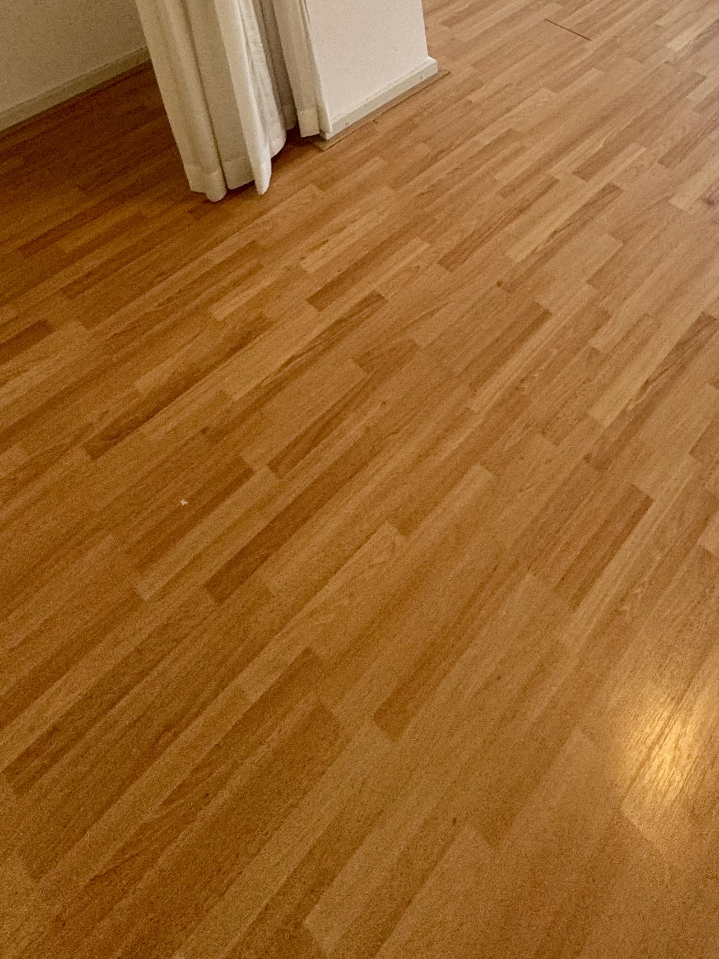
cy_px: -119
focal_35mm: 33
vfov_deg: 42.3
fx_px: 914
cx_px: 665
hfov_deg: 39.4
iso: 125
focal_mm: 2.22
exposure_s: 1/100
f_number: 2.2
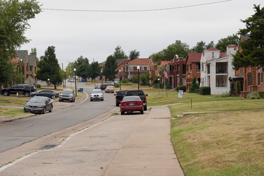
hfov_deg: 33.4
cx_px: 132
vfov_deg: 22.6
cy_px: 88
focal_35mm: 60
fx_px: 440
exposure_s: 1/100
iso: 100
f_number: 10
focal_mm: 60
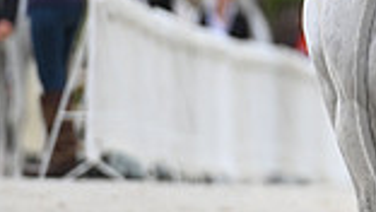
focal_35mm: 1562
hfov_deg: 1.4
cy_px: 45
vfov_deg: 0.8
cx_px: 576
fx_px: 15584
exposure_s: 1/1600
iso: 560
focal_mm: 400
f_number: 5.6
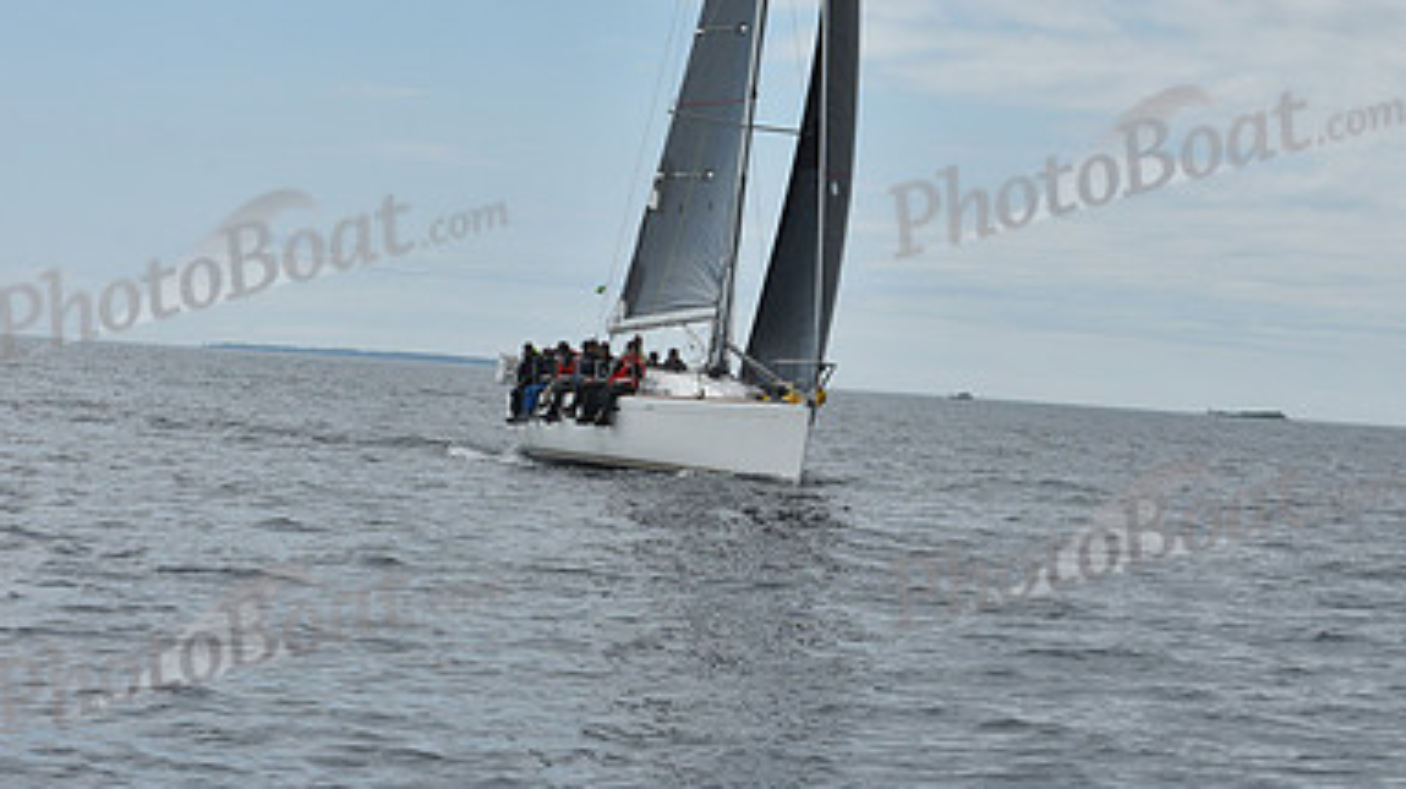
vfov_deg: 9.5
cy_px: 26
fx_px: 4732
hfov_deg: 16.9
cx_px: 699
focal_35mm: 127
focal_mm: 80
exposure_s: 1/800
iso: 250
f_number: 13
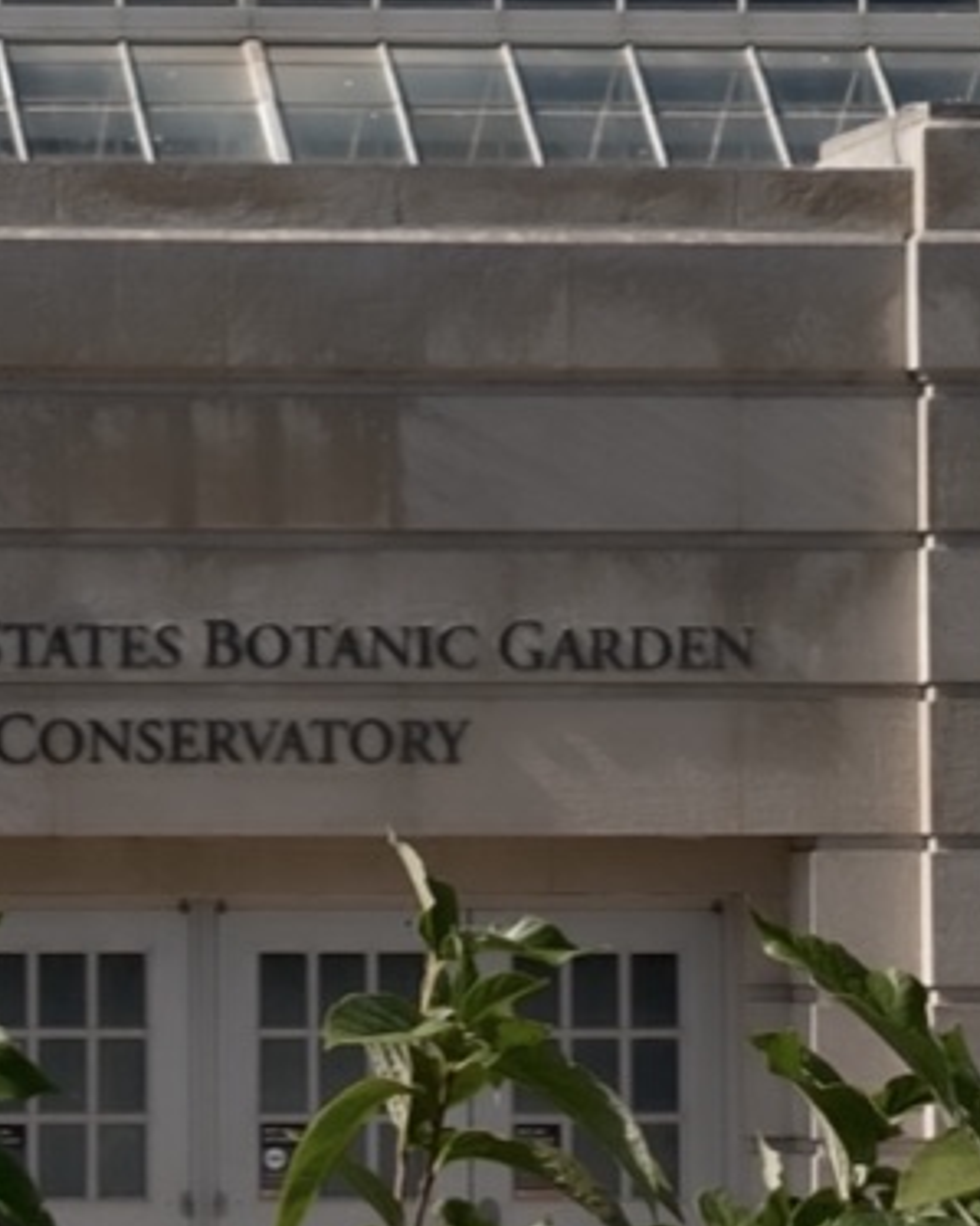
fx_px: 5731
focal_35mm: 158
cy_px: -515
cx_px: 2
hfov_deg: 9.7
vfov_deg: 11.8
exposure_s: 1/450
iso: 64
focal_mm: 23
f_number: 5
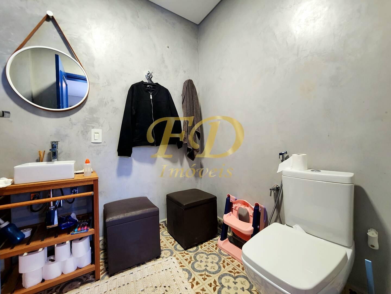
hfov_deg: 106.2
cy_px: 147
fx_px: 147
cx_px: 196
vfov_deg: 89.9
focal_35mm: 13
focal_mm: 2.2
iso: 320
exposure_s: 1/30
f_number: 2.2
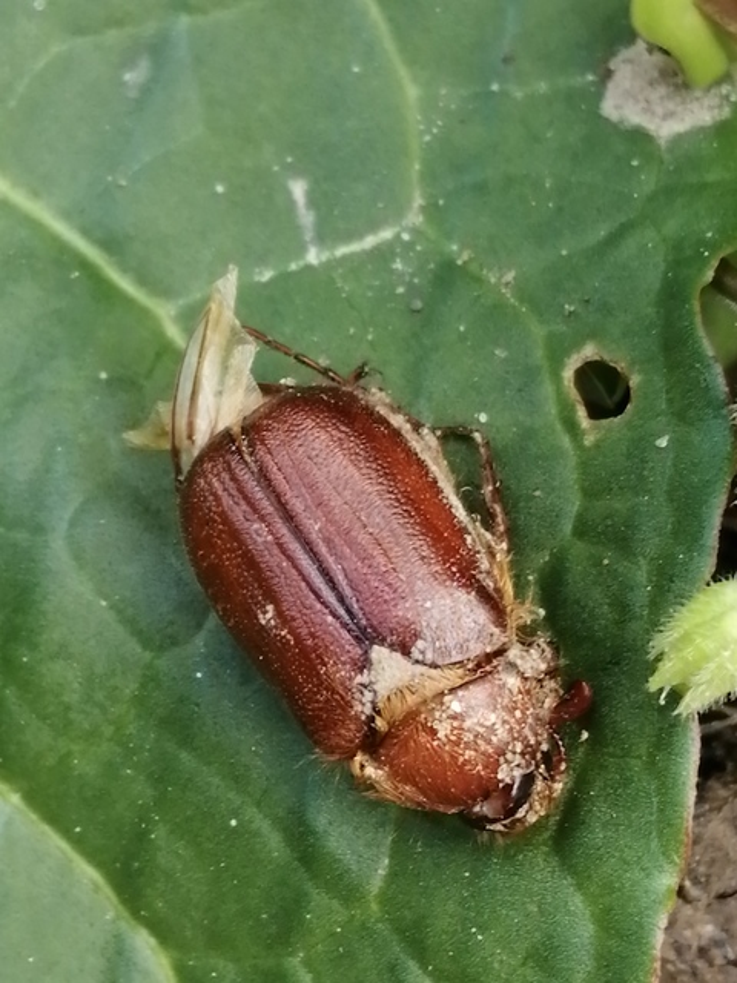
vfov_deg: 18.9
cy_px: 492
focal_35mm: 104
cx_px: 368
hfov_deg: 14.2
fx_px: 2952
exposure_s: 1/123
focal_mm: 3.46
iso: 50
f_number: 1.8
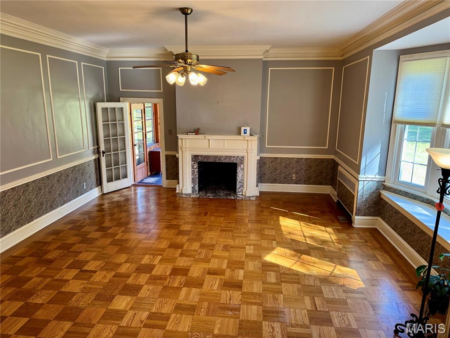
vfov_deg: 56.8
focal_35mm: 24
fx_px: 312
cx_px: 225
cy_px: 169
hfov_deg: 71.6
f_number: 1.78
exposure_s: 1/60
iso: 125
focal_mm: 6.76
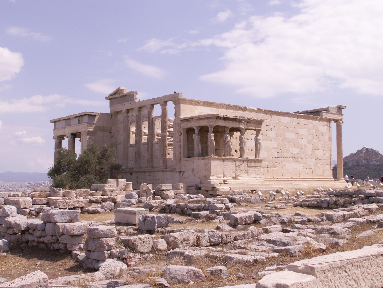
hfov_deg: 41.2
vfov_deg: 31.5
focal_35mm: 46
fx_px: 509
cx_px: 192
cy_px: 144
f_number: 8
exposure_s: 1/320
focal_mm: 7.6
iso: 50
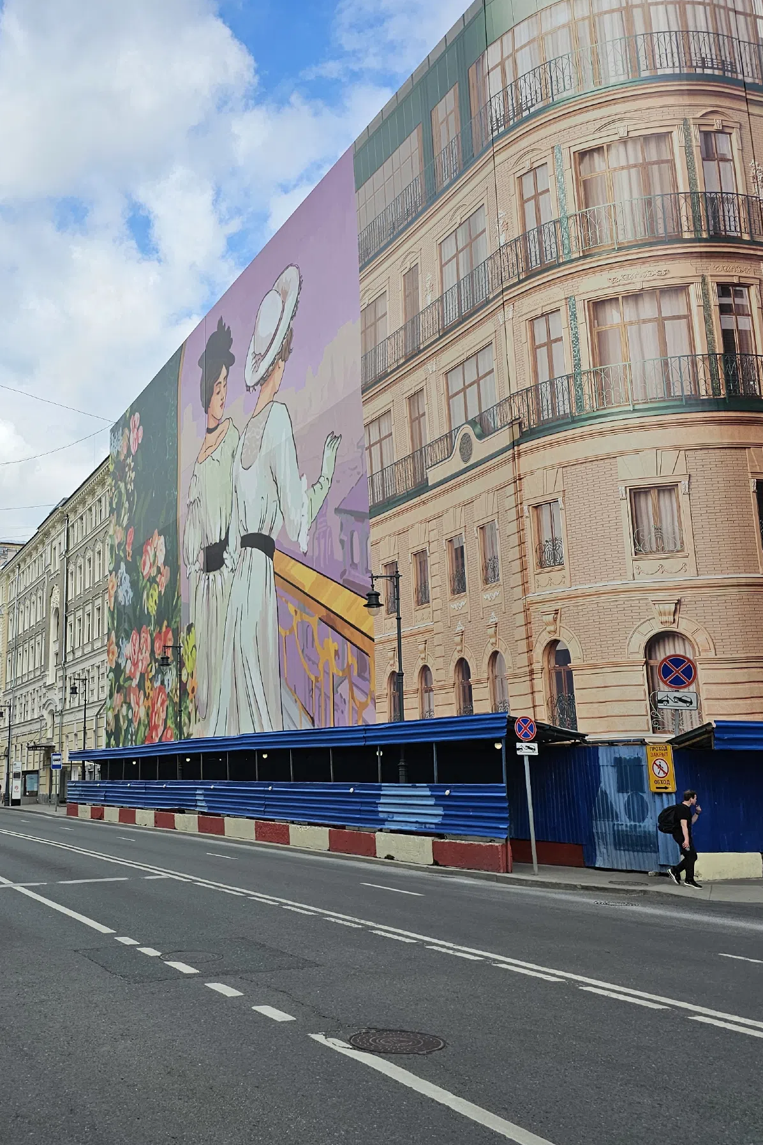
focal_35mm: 32
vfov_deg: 58.7
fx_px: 1017
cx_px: 174
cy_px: 573
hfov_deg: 39.8
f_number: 1.7
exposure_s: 1/1354
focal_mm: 6.3
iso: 16
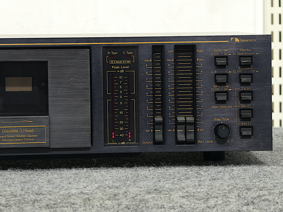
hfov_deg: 12.3
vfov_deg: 9.3
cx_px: 142
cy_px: 106
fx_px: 1308
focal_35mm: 160
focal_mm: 28.7
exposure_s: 1/1.3
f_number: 5.5
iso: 100
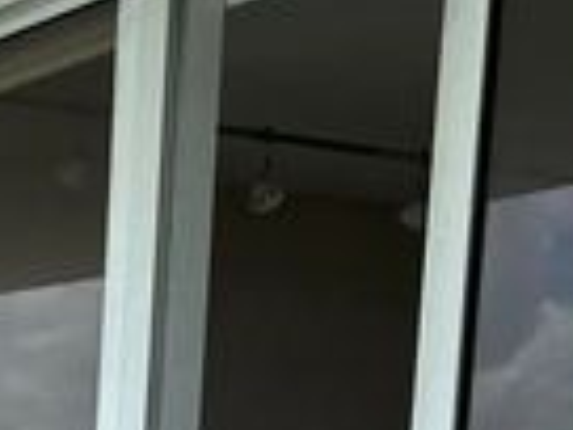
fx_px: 1870
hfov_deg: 15.5
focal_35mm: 113
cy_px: 932
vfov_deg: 11.5
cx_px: -375
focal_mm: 6.76
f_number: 1.78
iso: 100
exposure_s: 1/1949
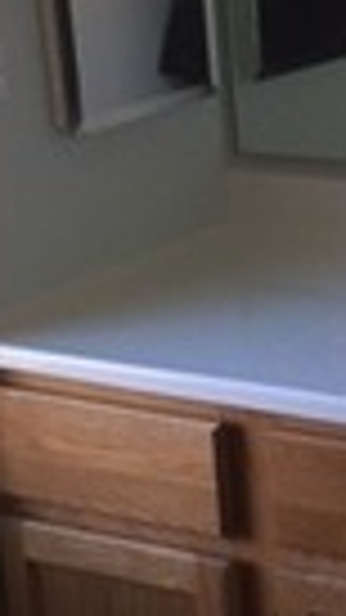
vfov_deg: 19.3
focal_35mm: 111
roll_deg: +2.5
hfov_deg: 10.8
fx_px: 1812
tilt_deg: -16.4
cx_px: 391
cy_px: 337
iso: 50
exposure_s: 1/30
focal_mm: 4.15
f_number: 2.2
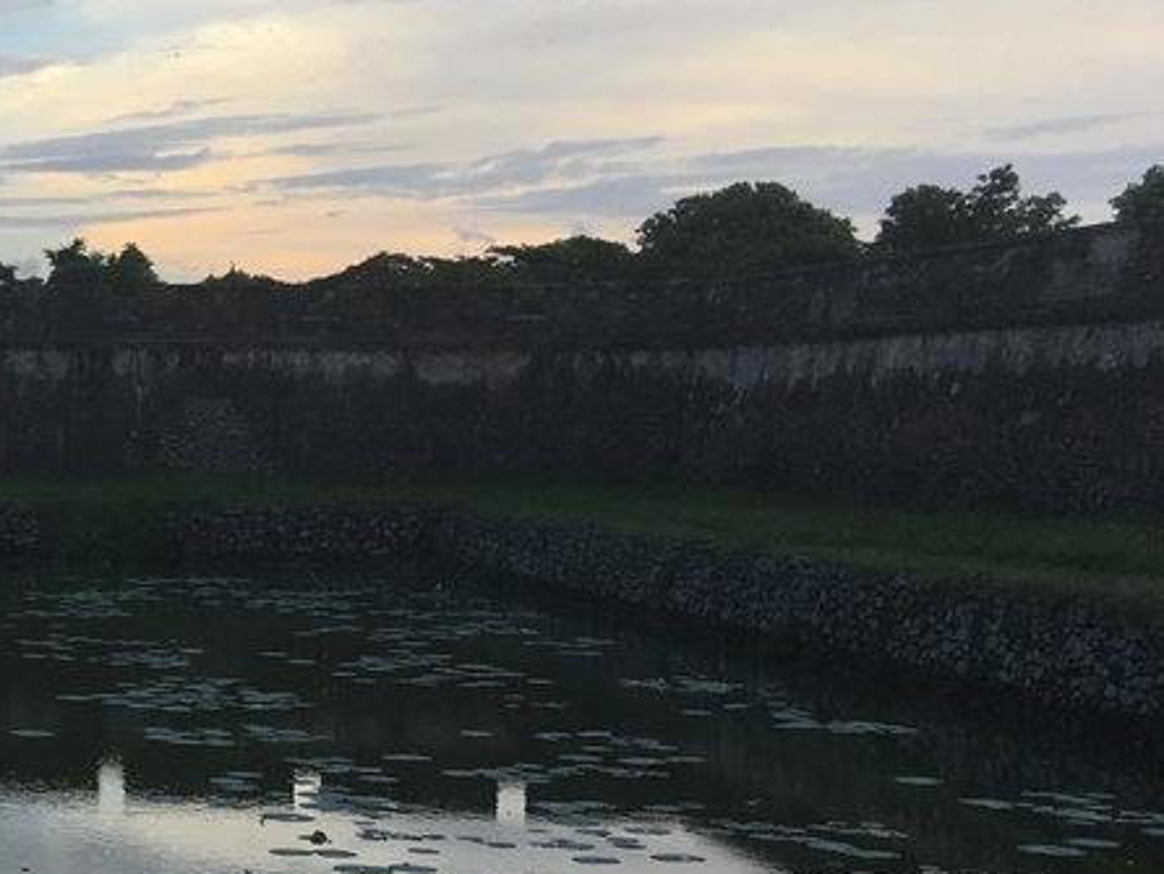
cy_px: 621
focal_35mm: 78
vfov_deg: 18.8
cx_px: -295
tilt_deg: -4.0
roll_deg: -1.3
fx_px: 2624
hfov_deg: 22.7
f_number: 2.2
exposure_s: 1/100
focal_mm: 4.15
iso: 25
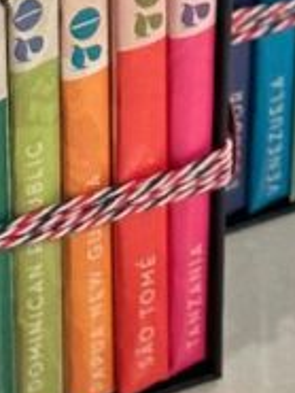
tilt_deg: -38.7
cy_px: 178
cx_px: 100
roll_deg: +0.9
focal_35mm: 266
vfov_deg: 7.4
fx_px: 3019
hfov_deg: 5.6
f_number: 1.78
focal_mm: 6.86
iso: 500
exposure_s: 1/40
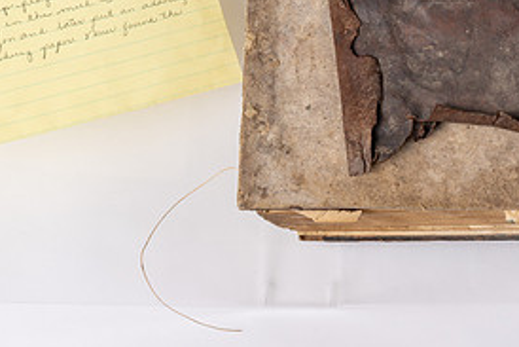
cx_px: 273
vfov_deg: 10.7
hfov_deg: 16.1
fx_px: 1832
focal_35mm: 127
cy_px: 12
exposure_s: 1/125
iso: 100
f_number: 13
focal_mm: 60
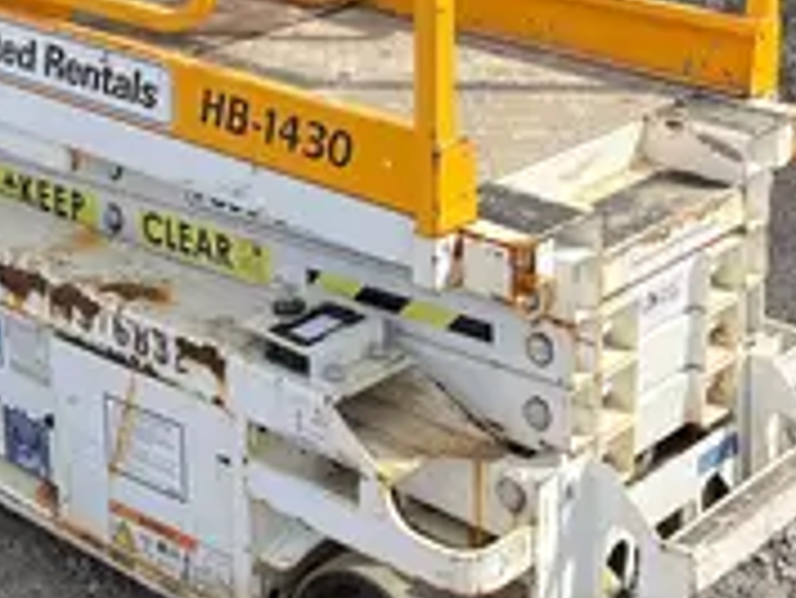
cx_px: 373
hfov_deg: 24.1
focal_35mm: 81
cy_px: -83
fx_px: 1864
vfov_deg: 17.5
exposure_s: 1/1802
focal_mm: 5.1
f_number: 1.6
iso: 50
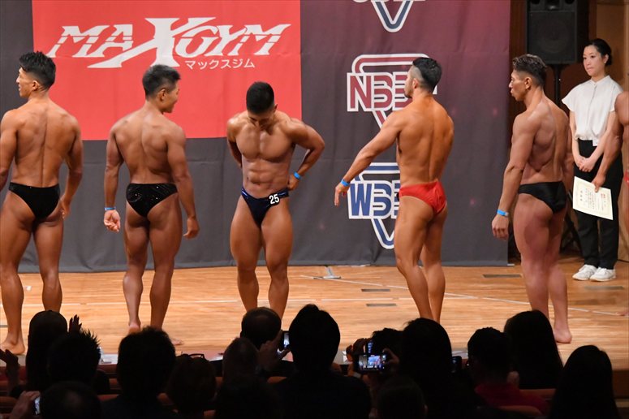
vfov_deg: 6.8
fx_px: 3528
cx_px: 314
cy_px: 210
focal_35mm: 202
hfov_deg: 10.2
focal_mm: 135
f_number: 5.6
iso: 11400
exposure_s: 1/400
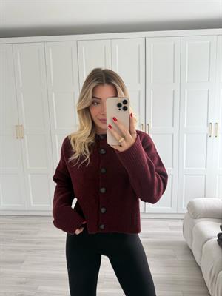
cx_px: 111
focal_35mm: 24
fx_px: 205
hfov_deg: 56.8
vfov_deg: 71.6
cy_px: 148
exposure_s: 1/121
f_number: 1.78
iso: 125
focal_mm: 6.76
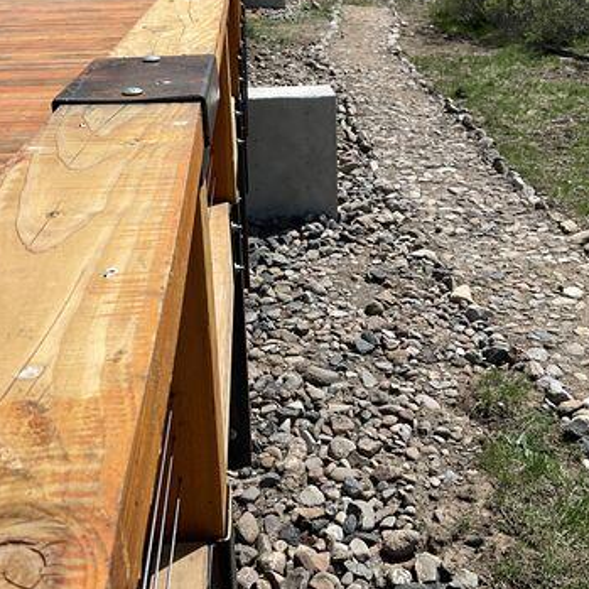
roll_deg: +2.2
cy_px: 245
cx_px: 282
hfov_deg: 36.1
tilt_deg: -23.0
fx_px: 905
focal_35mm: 47
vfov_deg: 36.0
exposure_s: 1/1786
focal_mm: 3
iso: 25
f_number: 1.8
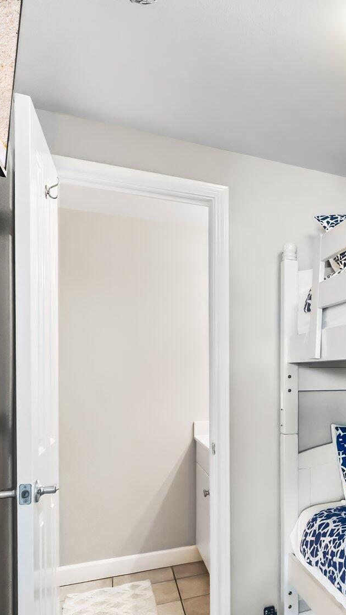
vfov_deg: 64.3
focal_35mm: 30
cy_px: 375
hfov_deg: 32.2
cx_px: 424
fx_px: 482
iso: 12800
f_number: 9
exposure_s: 1/60
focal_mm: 15.3
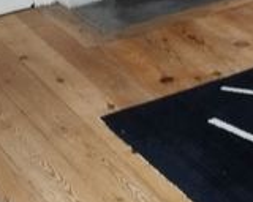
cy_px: -227
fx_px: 1093
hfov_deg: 11.7
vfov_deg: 9.7
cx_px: 528
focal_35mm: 146
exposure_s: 1/25
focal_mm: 5.89
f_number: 1.89
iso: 850
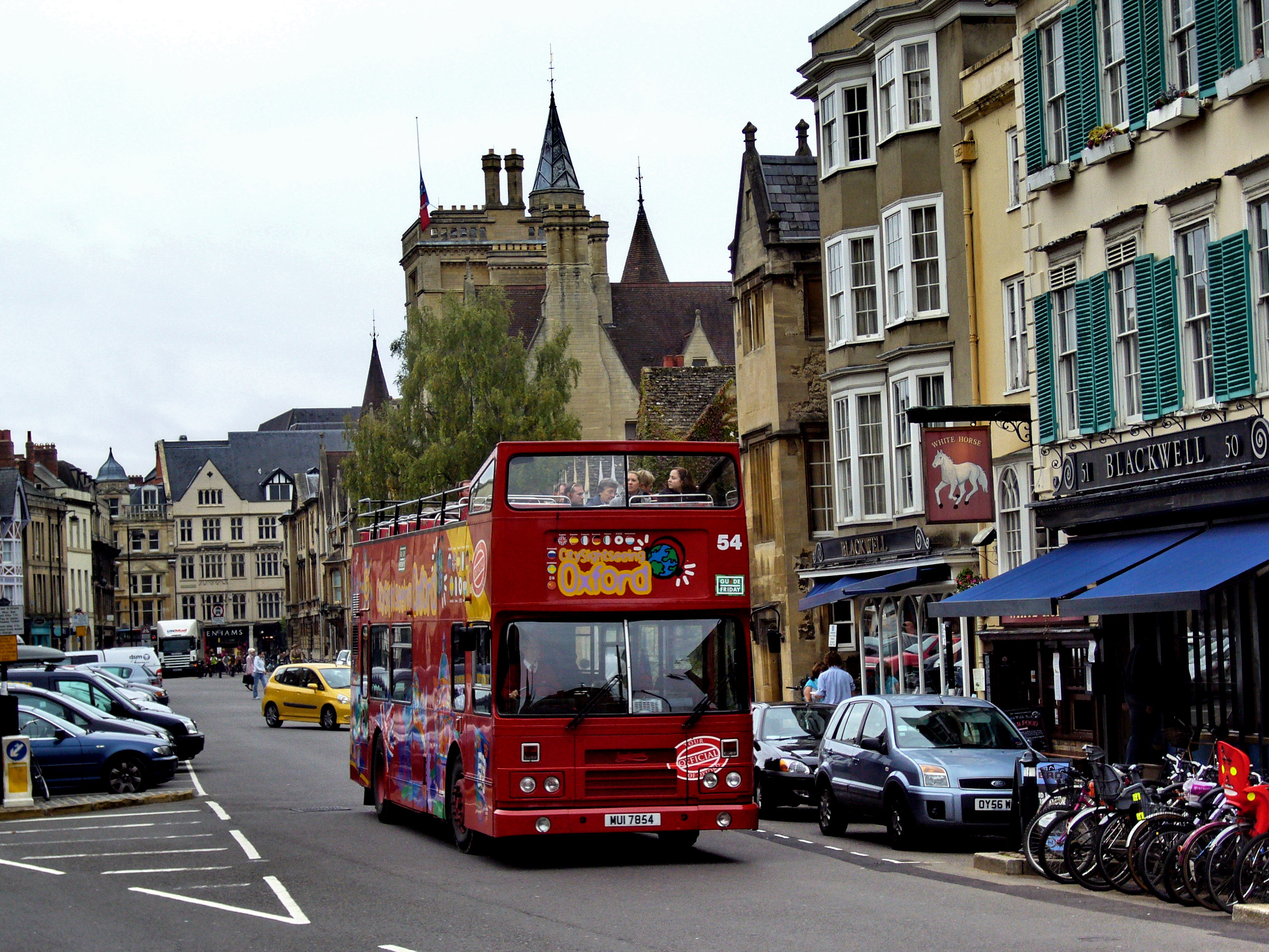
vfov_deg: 17.6
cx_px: 634
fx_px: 3079
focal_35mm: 84
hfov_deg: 23.3
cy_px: 476
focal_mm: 13.9
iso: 100
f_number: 4.4
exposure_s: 1/160
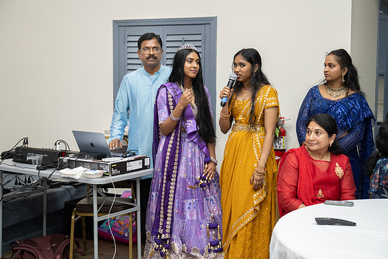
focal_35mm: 54
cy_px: 130
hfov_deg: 36.9
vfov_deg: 25.1
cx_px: 194
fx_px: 581
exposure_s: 1/160
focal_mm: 53
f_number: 3.5
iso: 1000
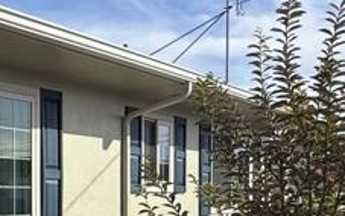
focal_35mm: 67
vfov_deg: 18.7
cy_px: 239
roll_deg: +0.8
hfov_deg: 25.2
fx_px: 630
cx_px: -137
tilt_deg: -2.5
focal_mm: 2.22
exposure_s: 1/1795
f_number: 2.2
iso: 50
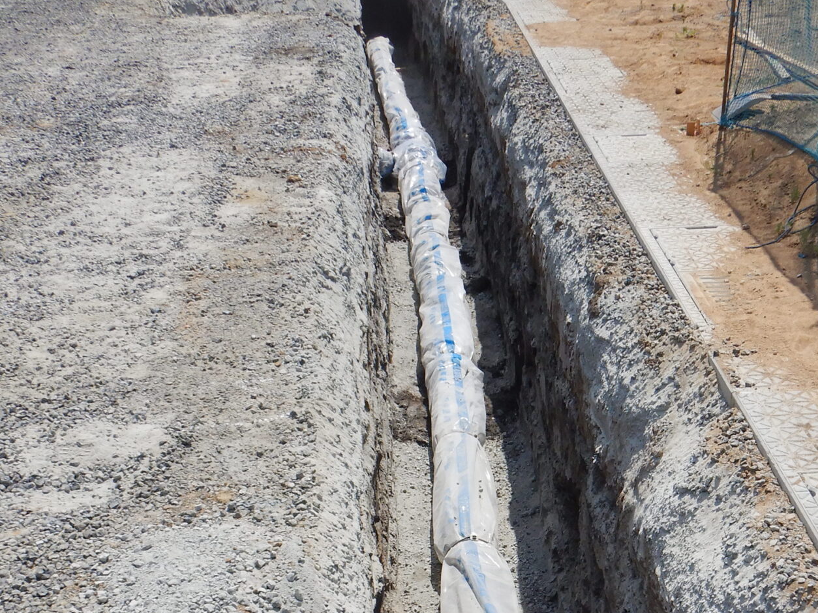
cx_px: 511
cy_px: 560
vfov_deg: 28.4
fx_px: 1158
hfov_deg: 38.7
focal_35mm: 49
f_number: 8.2
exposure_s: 1/400
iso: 125
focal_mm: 4.3
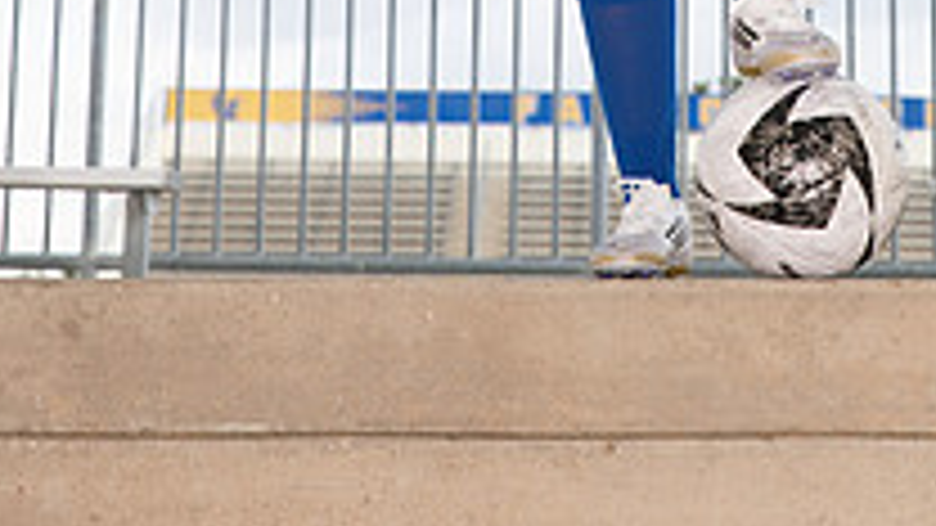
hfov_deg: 13.5
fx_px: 3946
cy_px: -463
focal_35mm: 159
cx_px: 639
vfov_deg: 7.4
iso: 250
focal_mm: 70
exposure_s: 1/320
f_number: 7.1
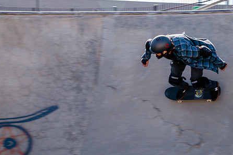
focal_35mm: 87
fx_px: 563
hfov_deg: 23.4
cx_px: 123
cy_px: 66
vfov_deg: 15.7
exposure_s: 1/80
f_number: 10
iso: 200
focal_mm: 65
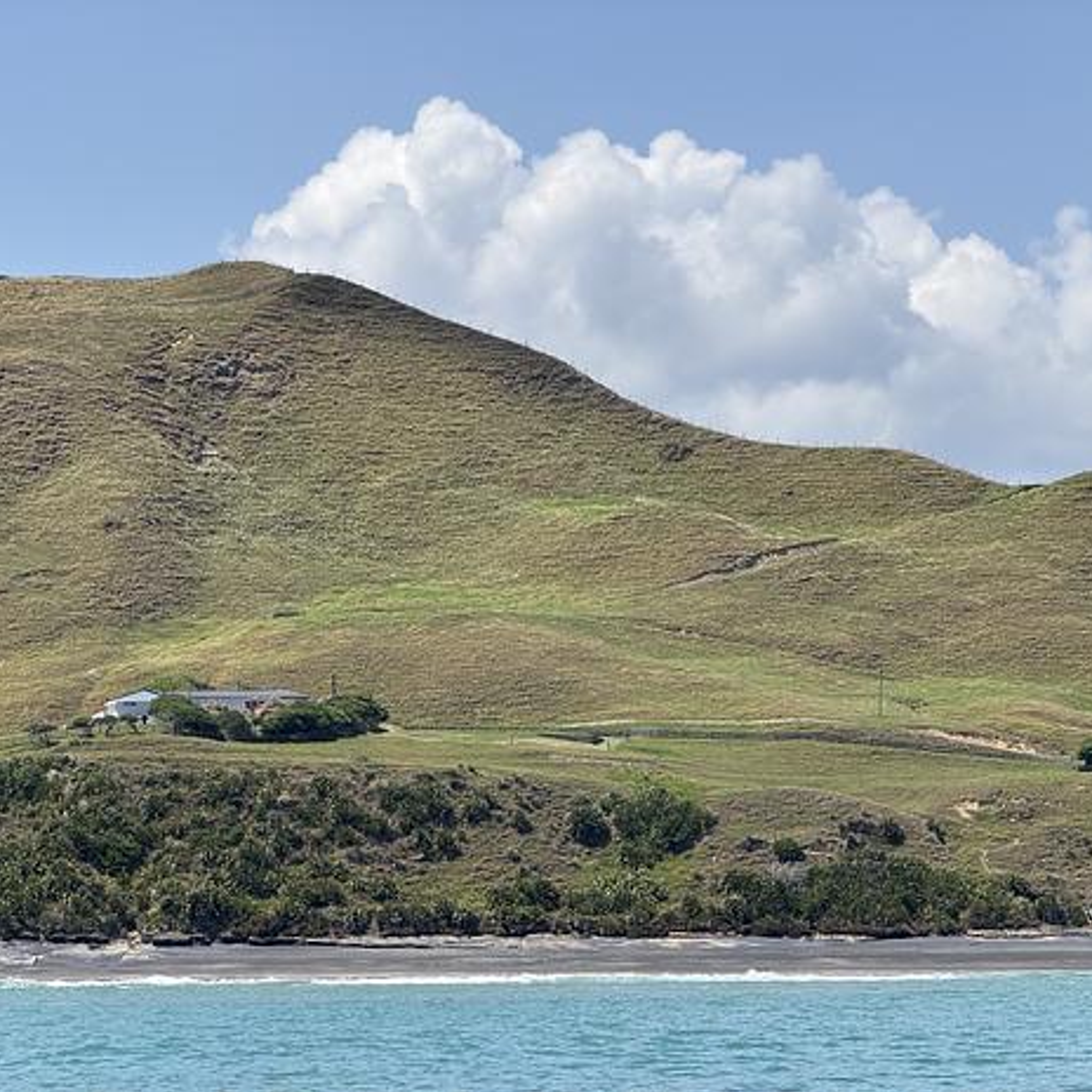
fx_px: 5068
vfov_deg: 12.3
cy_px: 547
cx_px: 381
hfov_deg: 12.3
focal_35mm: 142
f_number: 2.8
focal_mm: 15.66
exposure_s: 1/1689
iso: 50
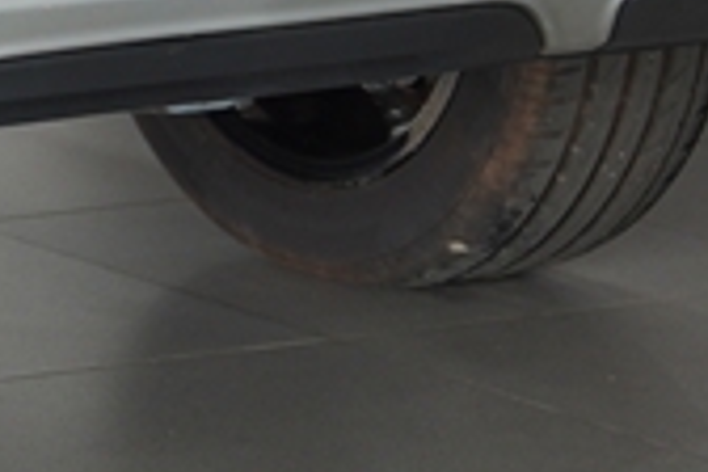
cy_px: -588
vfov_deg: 3.8
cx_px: -868
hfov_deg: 5.6
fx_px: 7002
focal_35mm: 356
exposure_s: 1/60
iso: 200
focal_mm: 39
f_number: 2.8
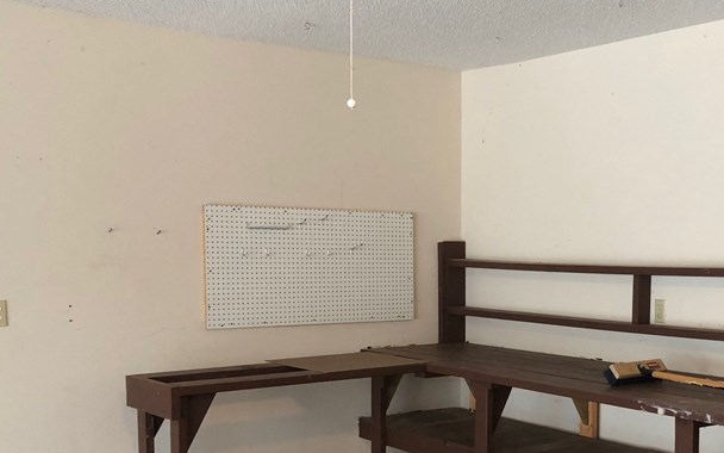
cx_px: 524
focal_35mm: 50
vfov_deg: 25.6
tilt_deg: -2.8
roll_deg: -0.9
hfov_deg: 39.4
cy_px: 331
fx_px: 987
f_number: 1.8
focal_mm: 3.99
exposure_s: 1/15
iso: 40
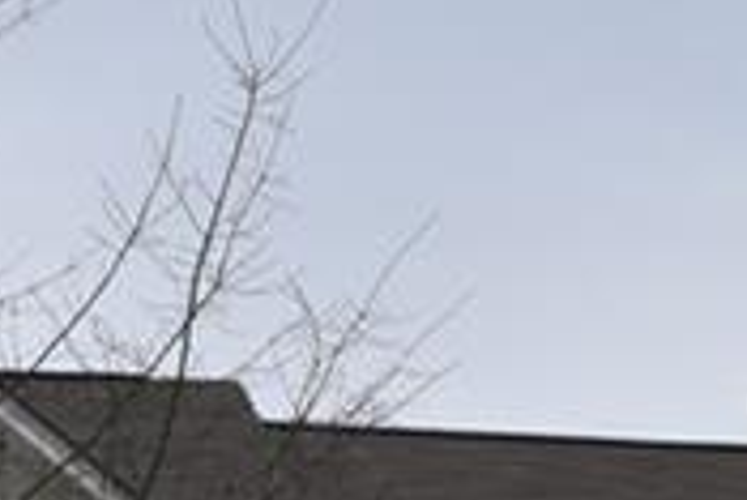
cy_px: 1244
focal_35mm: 219
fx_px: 4546
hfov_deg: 9.4
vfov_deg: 6.0
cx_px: 171
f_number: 6.3
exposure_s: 1/250
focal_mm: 25
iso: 200
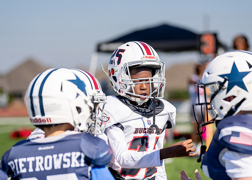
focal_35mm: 134
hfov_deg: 15.0
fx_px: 959
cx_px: 133
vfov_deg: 10.7
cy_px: 92
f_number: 2.8
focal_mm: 122
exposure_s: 1/5000
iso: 250
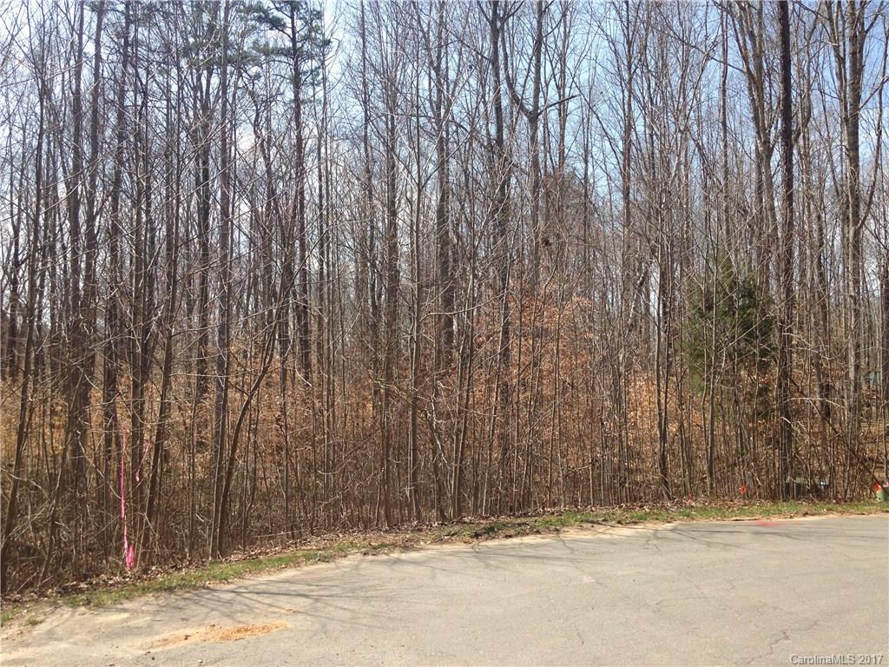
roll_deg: +1.2
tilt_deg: +2.4
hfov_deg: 55.4
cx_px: 444
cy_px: 334
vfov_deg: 42.9
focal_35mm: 33
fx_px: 847
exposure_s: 1/847
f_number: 2.4
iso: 50
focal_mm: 4.12
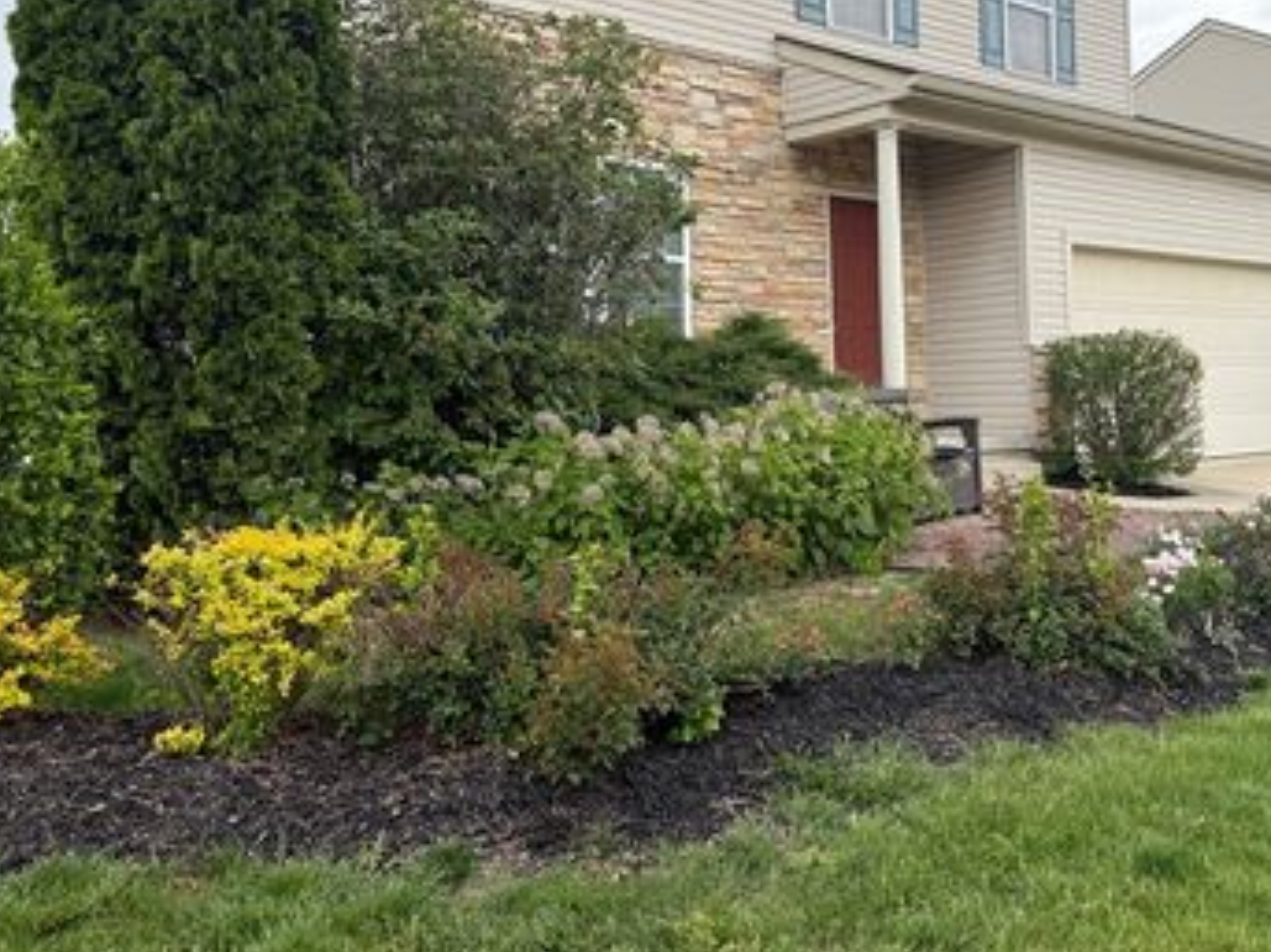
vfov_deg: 40.1
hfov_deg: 52.3
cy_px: 309
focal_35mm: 35
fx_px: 1285
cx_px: 752
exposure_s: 1/1437
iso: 100
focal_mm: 6.76
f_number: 1.78
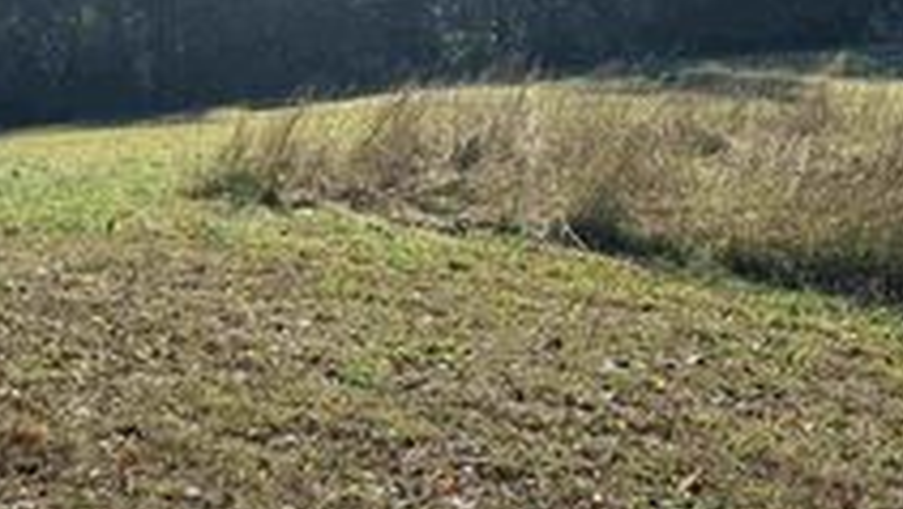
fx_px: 1485
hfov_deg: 33.2
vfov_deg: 19.3
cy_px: 135
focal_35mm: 62
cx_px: 227
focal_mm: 6.76
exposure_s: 1/2710
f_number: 1.78
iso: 80
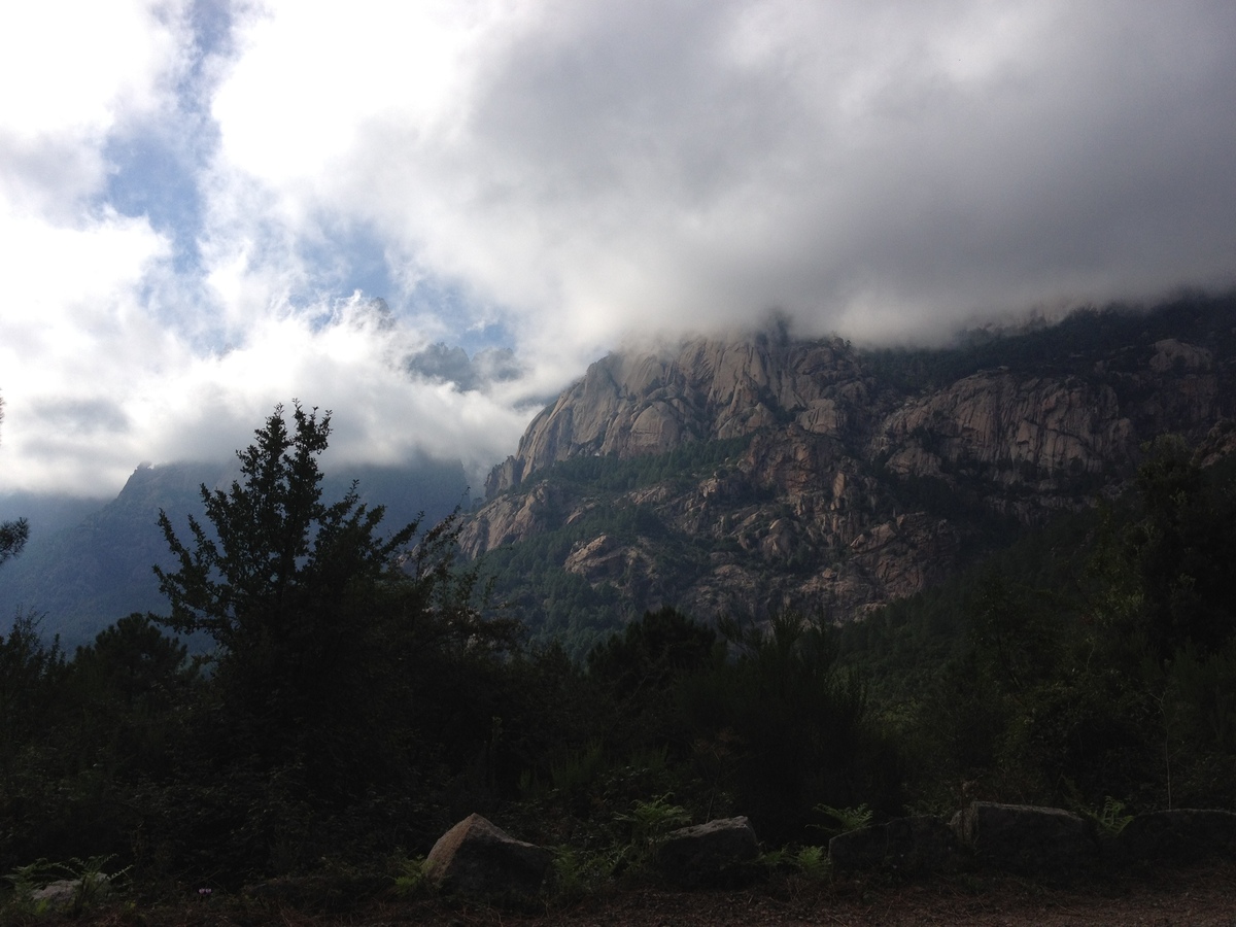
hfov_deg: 52.6
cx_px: 618
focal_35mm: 35
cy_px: 464
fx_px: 1250
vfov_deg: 40.7
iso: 64
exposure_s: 1/3460
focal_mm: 4.28
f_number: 2.4
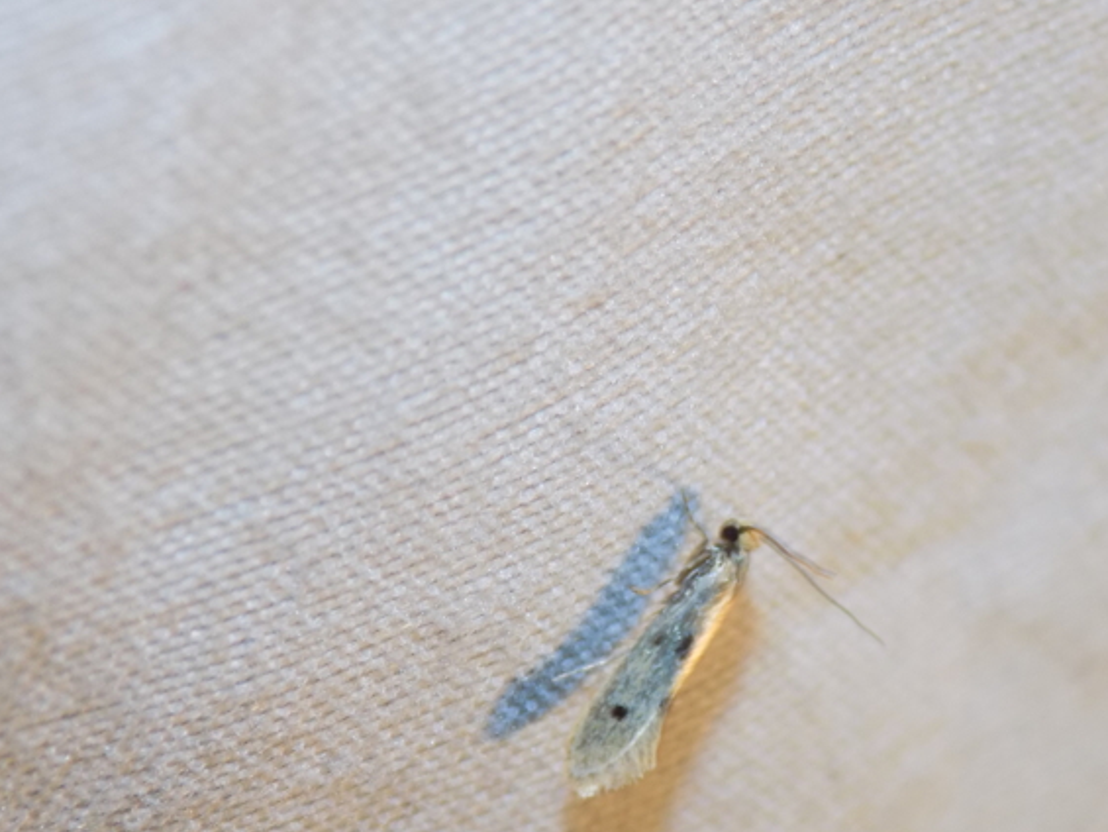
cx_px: 674
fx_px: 5699
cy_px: 547
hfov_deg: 11.1
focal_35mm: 178
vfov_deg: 8.3
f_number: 4.8
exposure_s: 1/30
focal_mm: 20.9
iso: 250
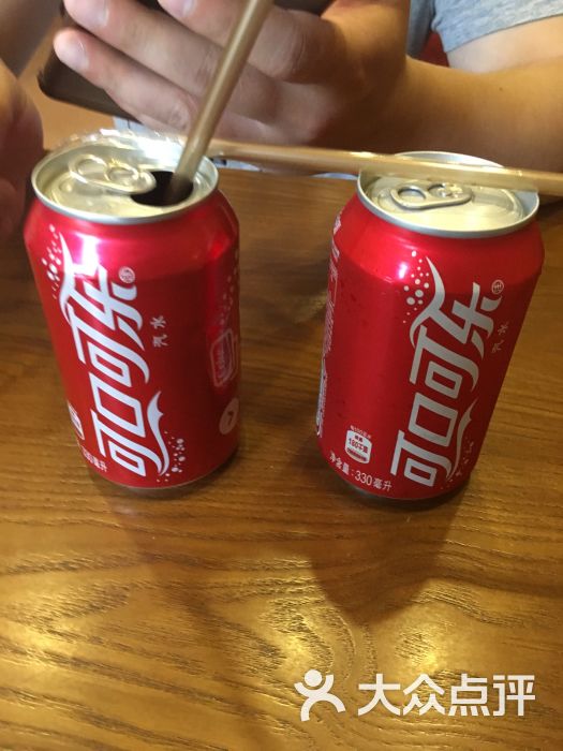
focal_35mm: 29
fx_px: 629
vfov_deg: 61.7
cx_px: 282
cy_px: 376
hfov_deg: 48.2
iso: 80
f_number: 2.2
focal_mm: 4.15
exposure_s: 1/10
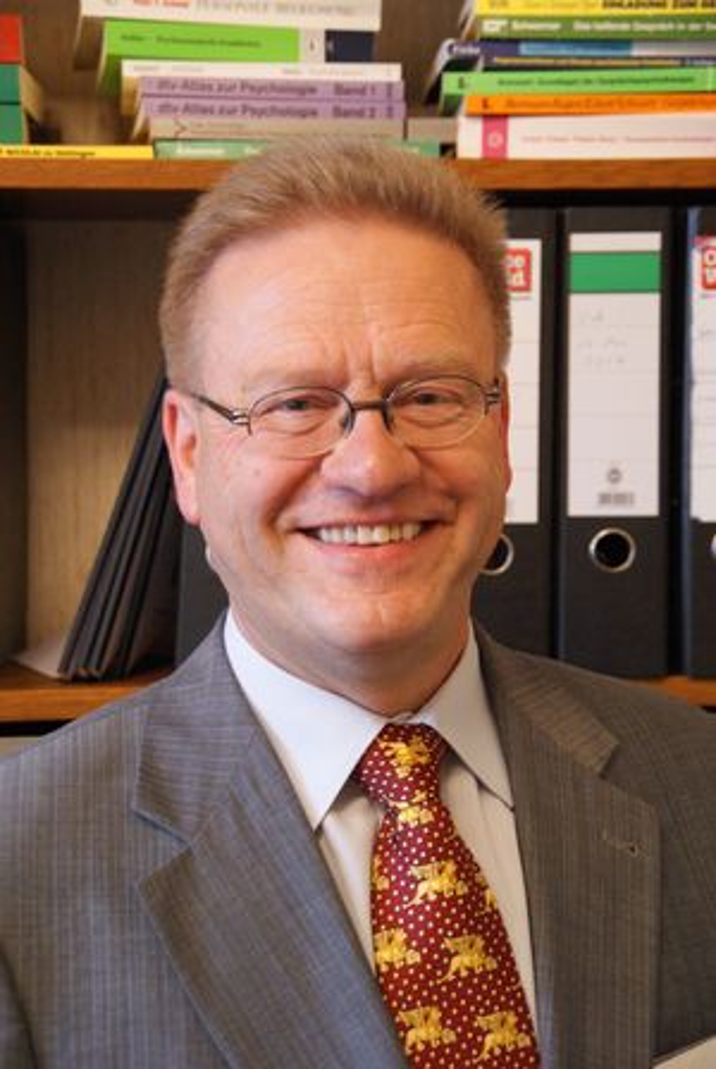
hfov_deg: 16.6
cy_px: 534
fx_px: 2453
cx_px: 358
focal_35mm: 82
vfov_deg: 24.6
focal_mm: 55
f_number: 5
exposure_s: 1/25
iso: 800
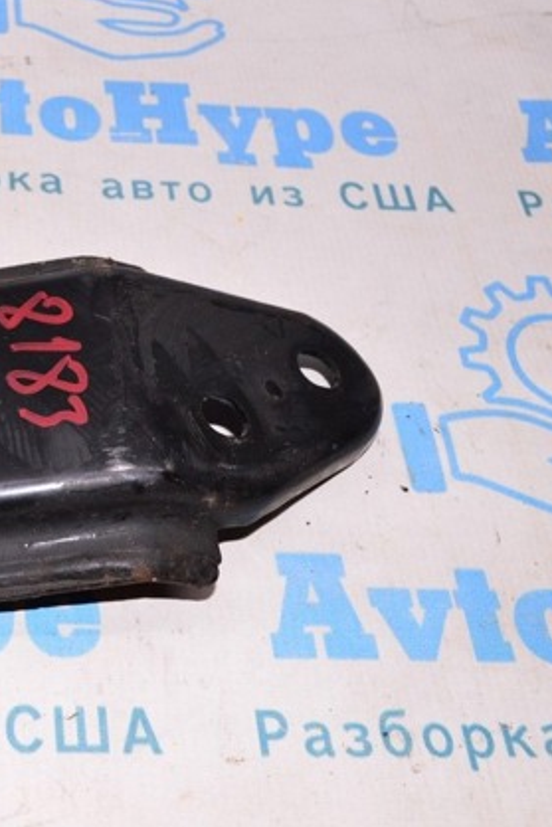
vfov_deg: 36.2
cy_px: 411
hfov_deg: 23.1
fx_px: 1264
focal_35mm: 55
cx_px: -65
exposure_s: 1/200
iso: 1600
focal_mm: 24
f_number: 8
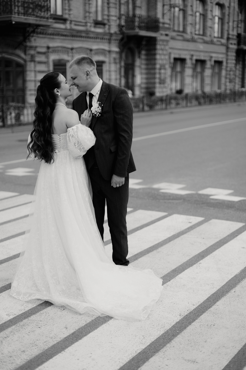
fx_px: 513
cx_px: 123
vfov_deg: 39.6
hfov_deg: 27.0
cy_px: 185
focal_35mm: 50
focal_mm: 50
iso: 160
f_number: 2
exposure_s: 1/640
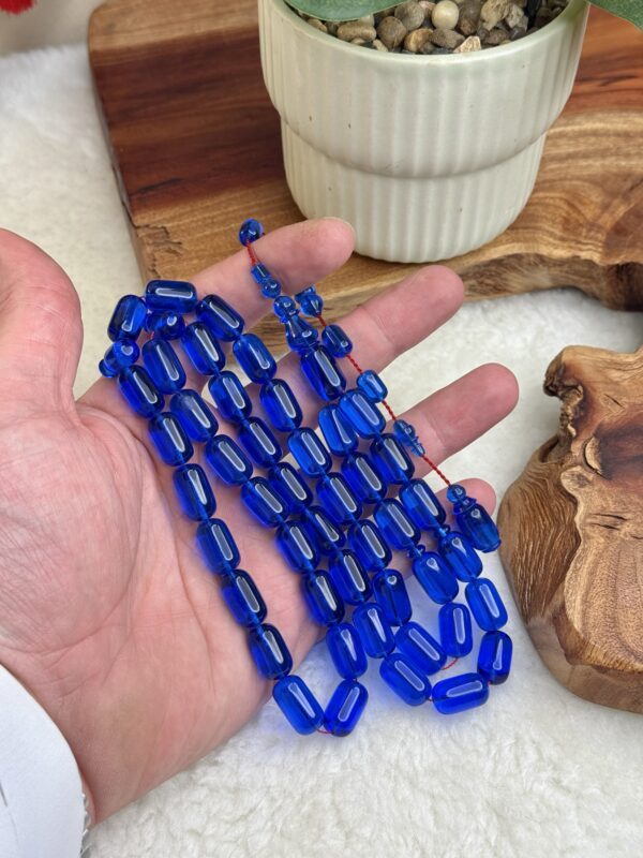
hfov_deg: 30.3
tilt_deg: -52.0
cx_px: 322
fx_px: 1189
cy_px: 429
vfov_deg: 39.7
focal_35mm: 48
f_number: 1.78
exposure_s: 1/146
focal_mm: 6.76
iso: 80
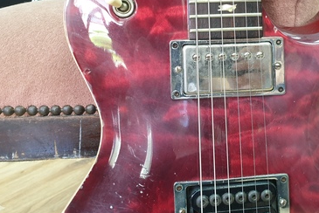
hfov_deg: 51.0
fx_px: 328
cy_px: 58
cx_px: 210
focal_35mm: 37
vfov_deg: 35.3
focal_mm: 4.3
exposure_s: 1/33
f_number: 2.4
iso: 250
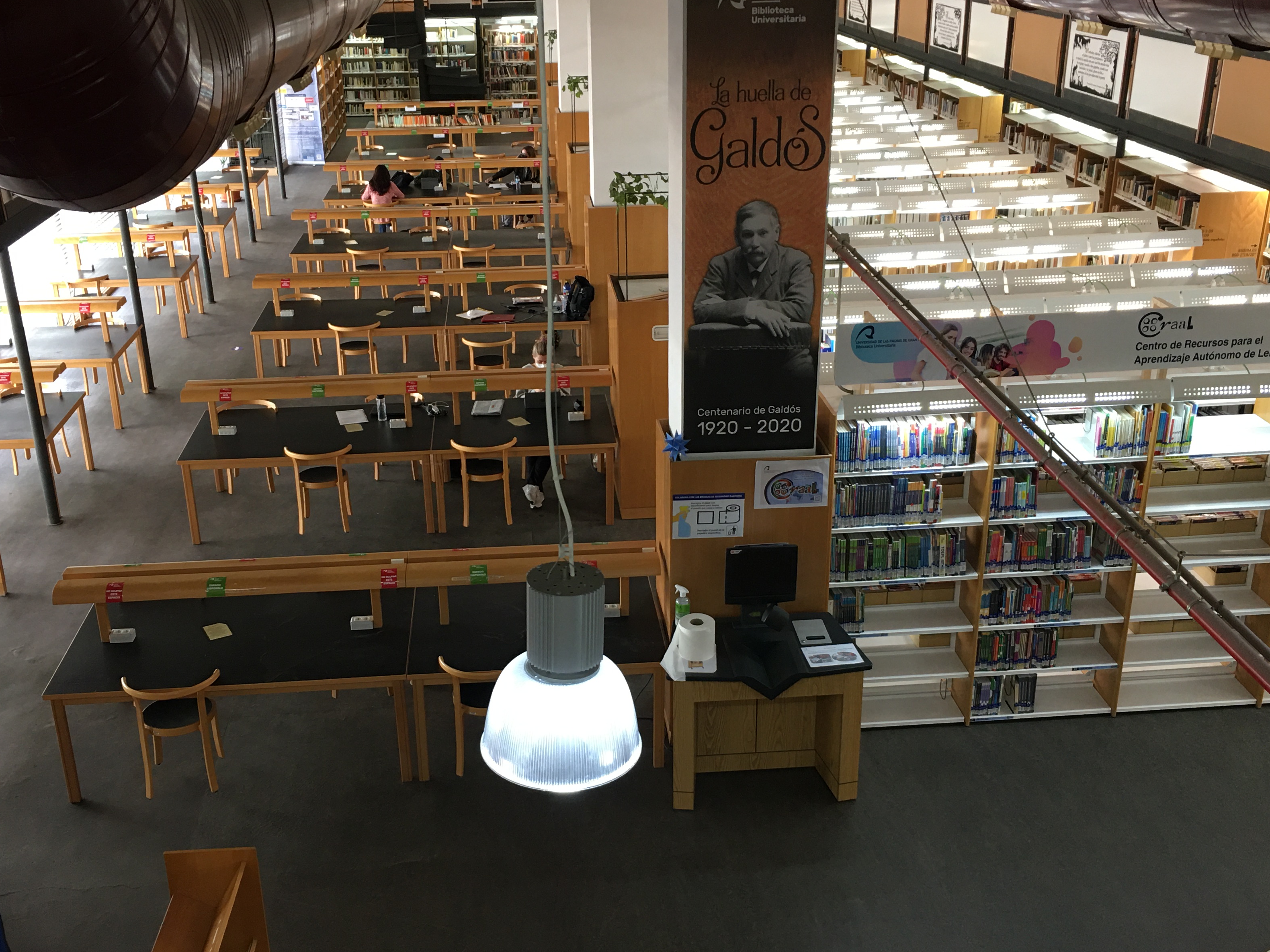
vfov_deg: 38.7
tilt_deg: -23.1
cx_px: 605
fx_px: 1357
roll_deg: +0.8
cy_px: 499
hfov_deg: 50.1
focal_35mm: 37
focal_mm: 4.15
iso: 50
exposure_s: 1/17
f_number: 2.2
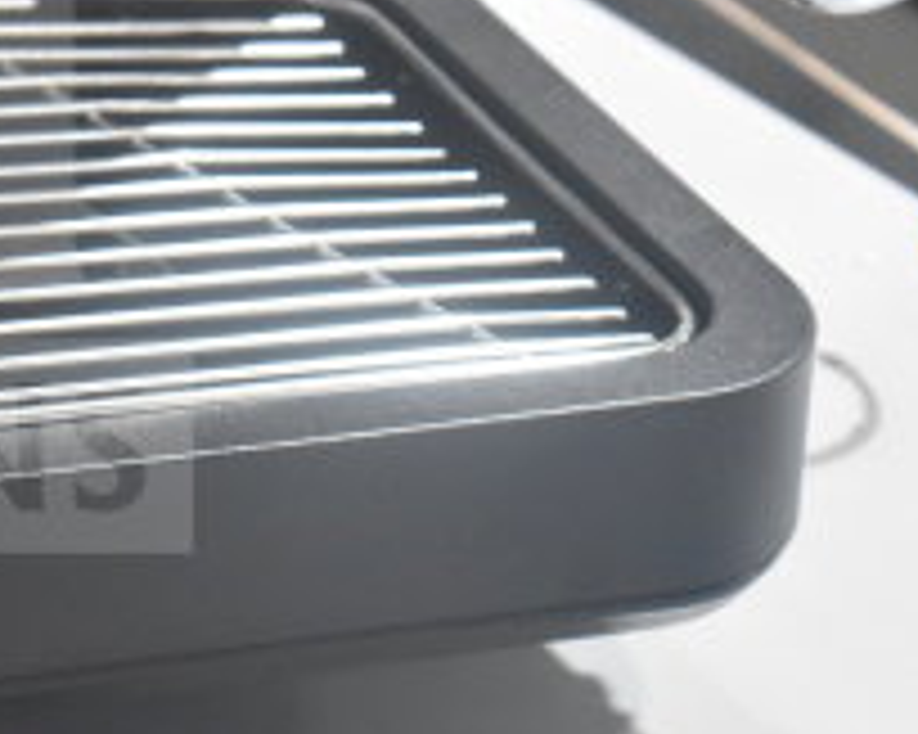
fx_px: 6284
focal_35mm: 231
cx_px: -315
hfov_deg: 8.2
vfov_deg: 6.7
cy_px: 196
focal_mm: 55
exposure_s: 1/100
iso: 2500
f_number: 5.6
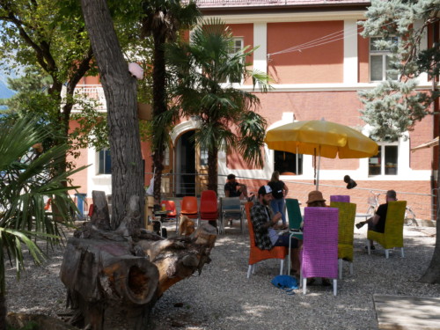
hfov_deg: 42.9
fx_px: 559
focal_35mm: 44
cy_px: 165
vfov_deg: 32.9
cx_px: 220
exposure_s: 1/640
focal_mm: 22
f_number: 10
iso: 1600
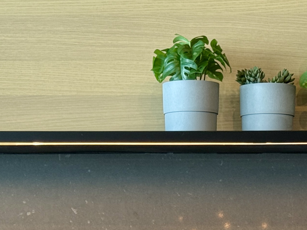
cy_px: 285
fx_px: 1321
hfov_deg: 13.3
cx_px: 157
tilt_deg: +0.1
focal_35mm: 149
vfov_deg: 9.8
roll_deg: +0.5
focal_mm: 6.76
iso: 80
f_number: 1.78
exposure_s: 1/75
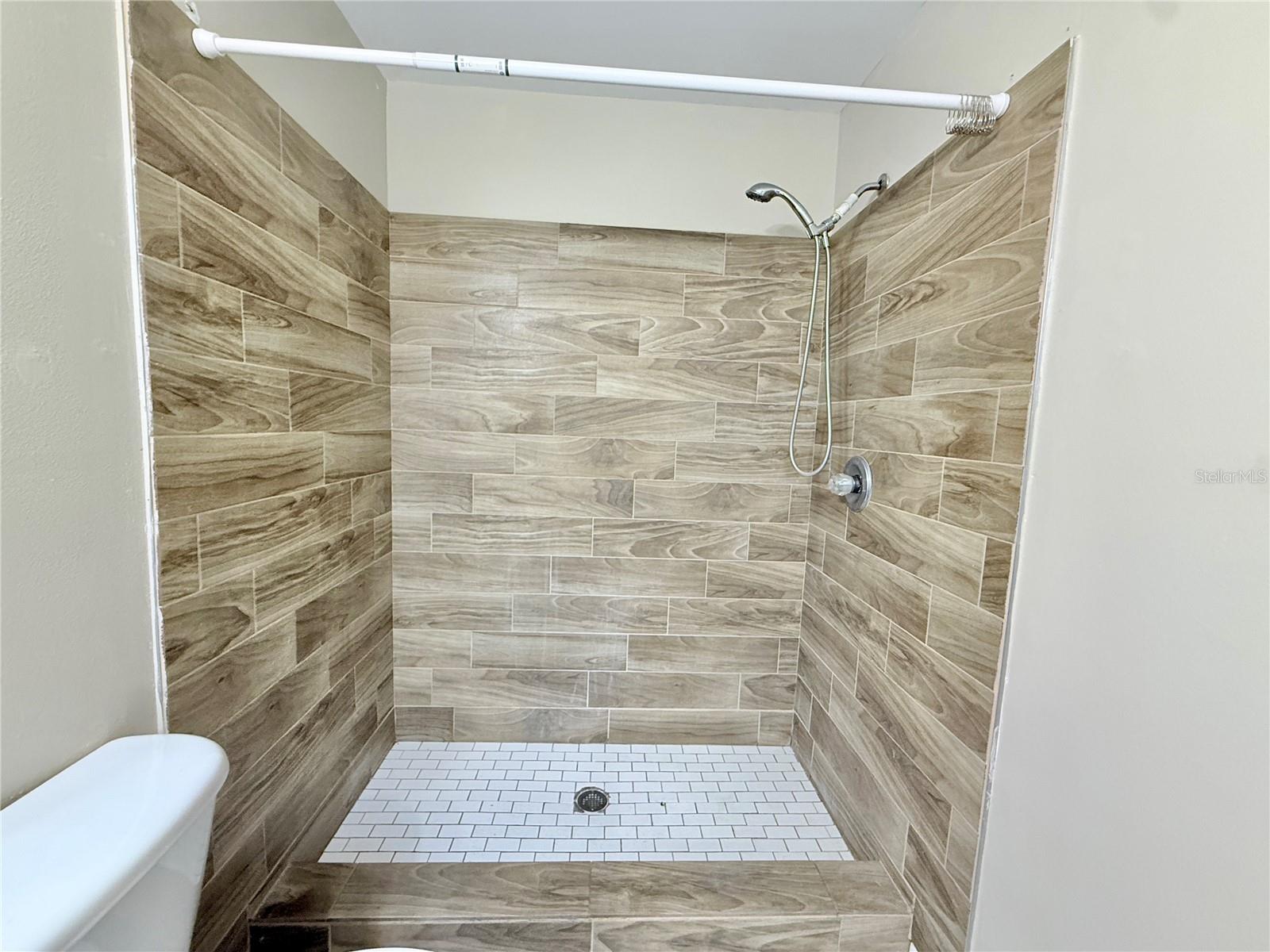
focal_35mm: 14
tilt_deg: -5.9
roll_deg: -2.6
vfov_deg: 85.7
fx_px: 514
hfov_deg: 102.1
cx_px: 635
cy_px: 476
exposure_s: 1/60
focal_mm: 2.22
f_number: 2.2
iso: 400
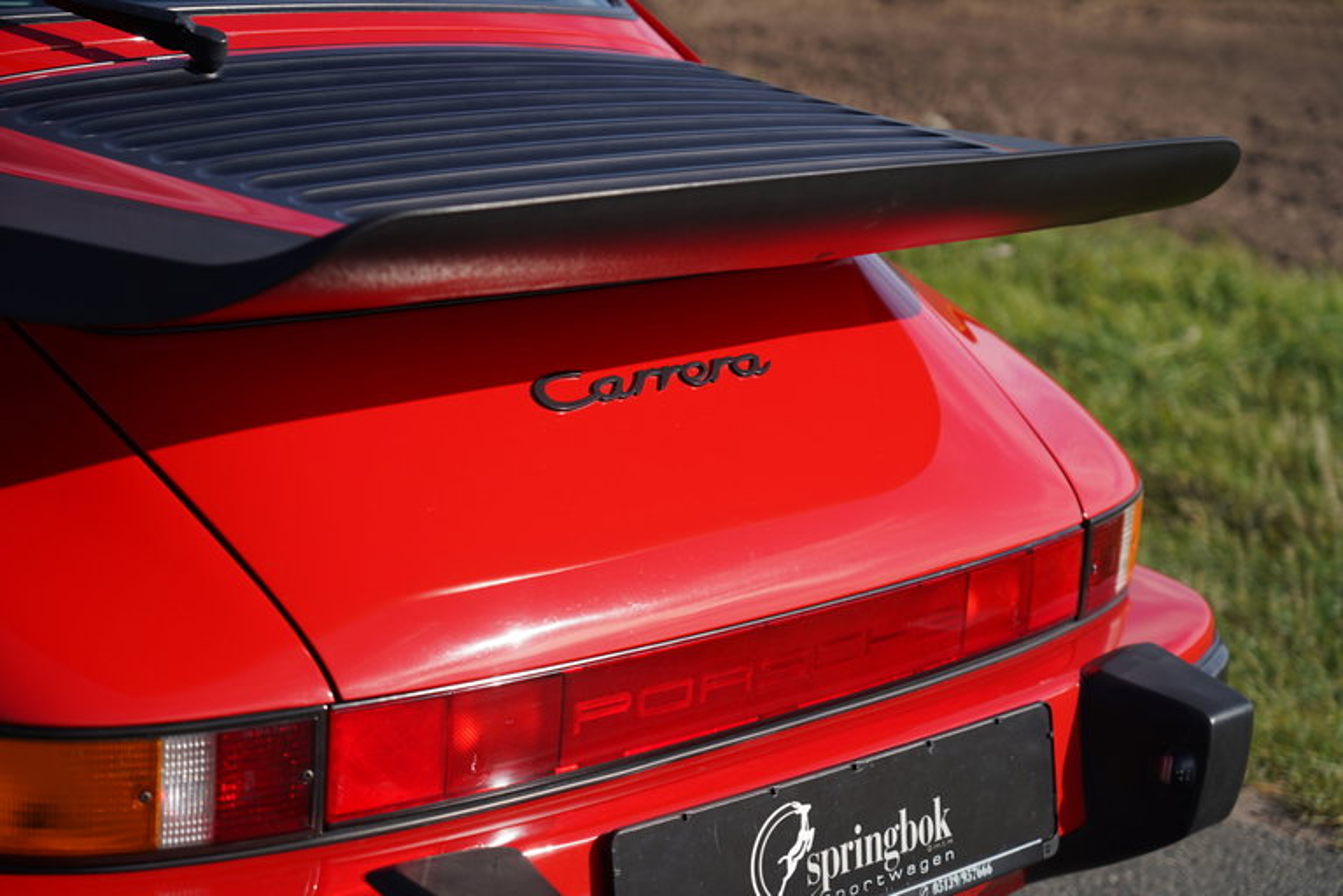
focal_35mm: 76
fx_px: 2836
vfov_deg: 18.0
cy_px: 448
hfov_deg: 26.6
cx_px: 672
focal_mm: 76
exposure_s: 1/800
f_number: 4.5
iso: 100
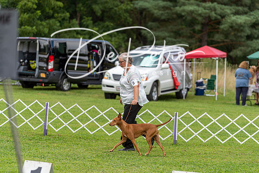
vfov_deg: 8.5
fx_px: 1166
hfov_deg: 12.7
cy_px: 86
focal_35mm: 162
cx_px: 130
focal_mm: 162
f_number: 4
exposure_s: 1/1000
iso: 250
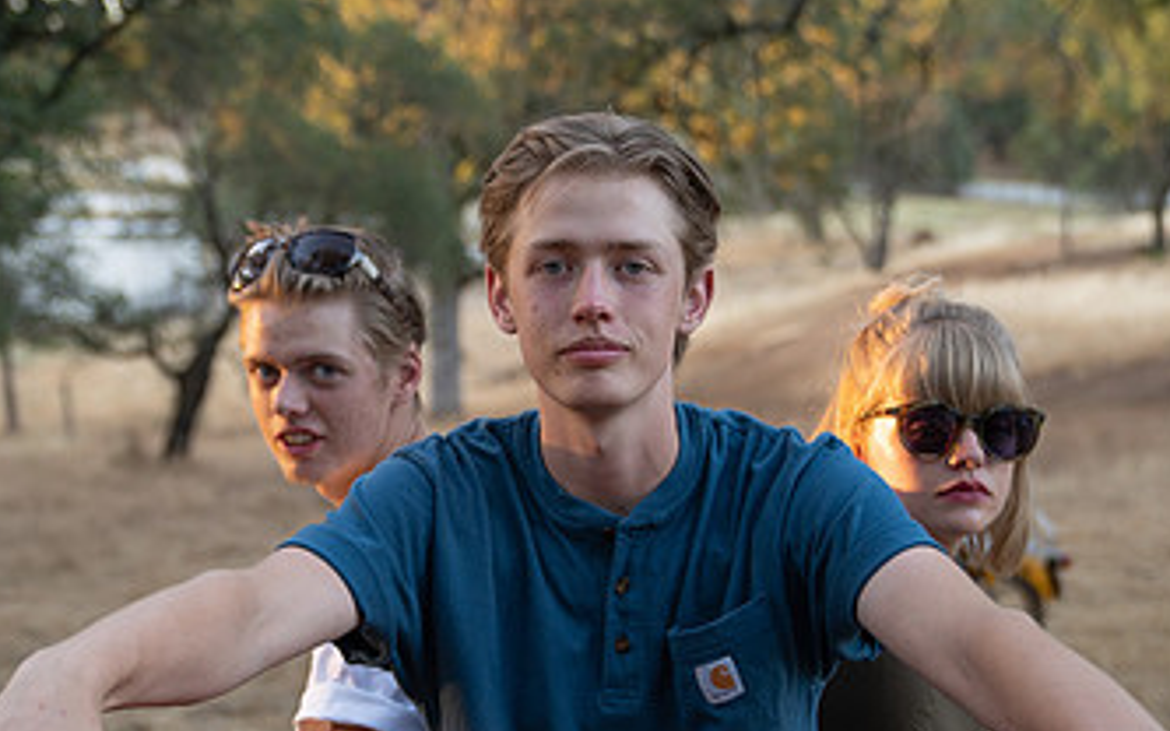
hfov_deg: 31.8
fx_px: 2040
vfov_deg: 20.2
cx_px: 411
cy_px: 497
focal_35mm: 64
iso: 200
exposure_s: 1/125
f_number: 2.8
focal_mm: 36
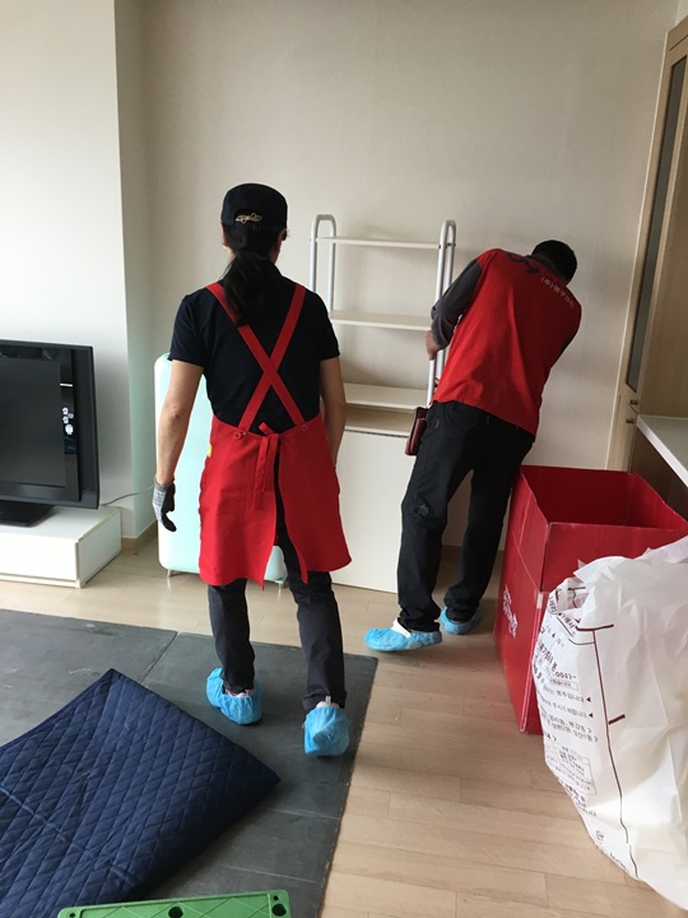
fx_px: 769
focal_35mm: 29
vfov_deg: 61.7
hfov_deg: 48.2
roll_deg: -4.1
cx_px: 344
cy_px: 459
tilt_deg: -17.2
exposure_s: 1/30
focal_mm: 4.15
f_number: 2.2
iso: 40
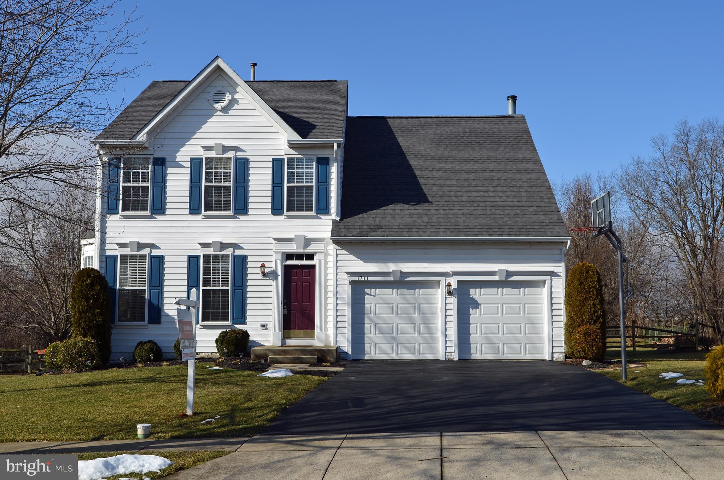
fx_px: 722
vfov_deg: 36.7
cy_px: 240
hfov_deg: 53.2
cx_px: 362
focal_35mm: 36
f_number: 8
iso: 100
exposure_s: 1/320
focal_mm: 24
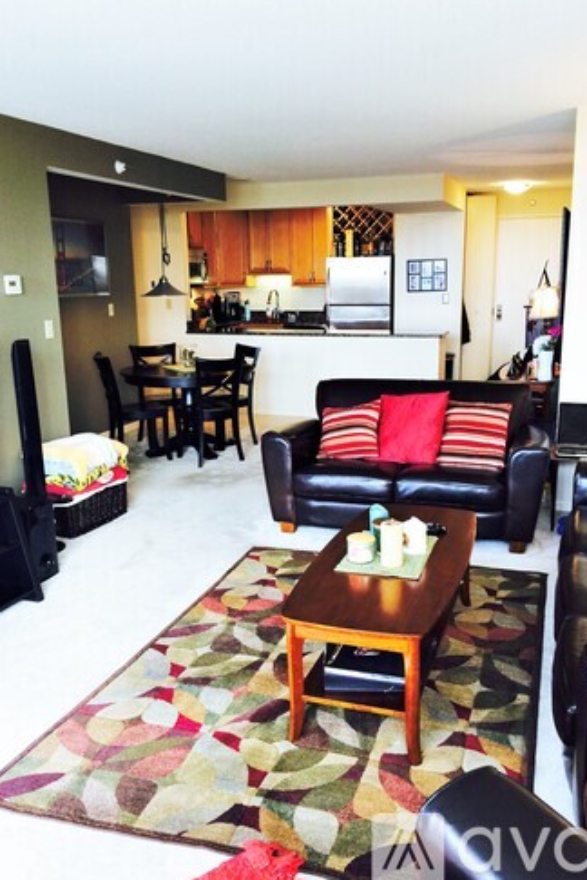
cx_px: 325
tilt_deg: -12.5
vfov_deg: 60.3
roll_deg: +2.1
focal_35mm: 31
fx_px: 758
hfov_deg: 42.3
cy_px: 433
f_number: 2.2
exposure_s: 1/30
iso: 40
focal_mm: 4.15
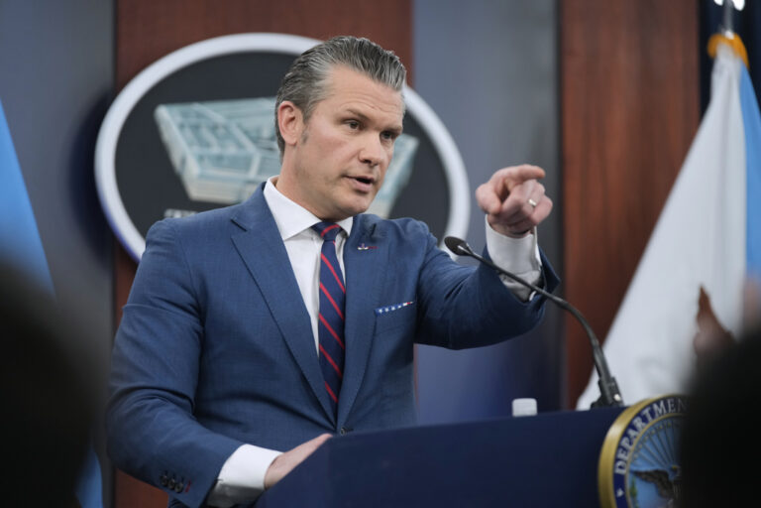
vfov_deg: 10.4
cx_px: 380
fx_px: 2790
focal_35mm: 132
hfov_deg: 15.5
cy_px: 254
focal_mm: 132
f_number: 2.8
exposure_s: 1/640
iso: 800
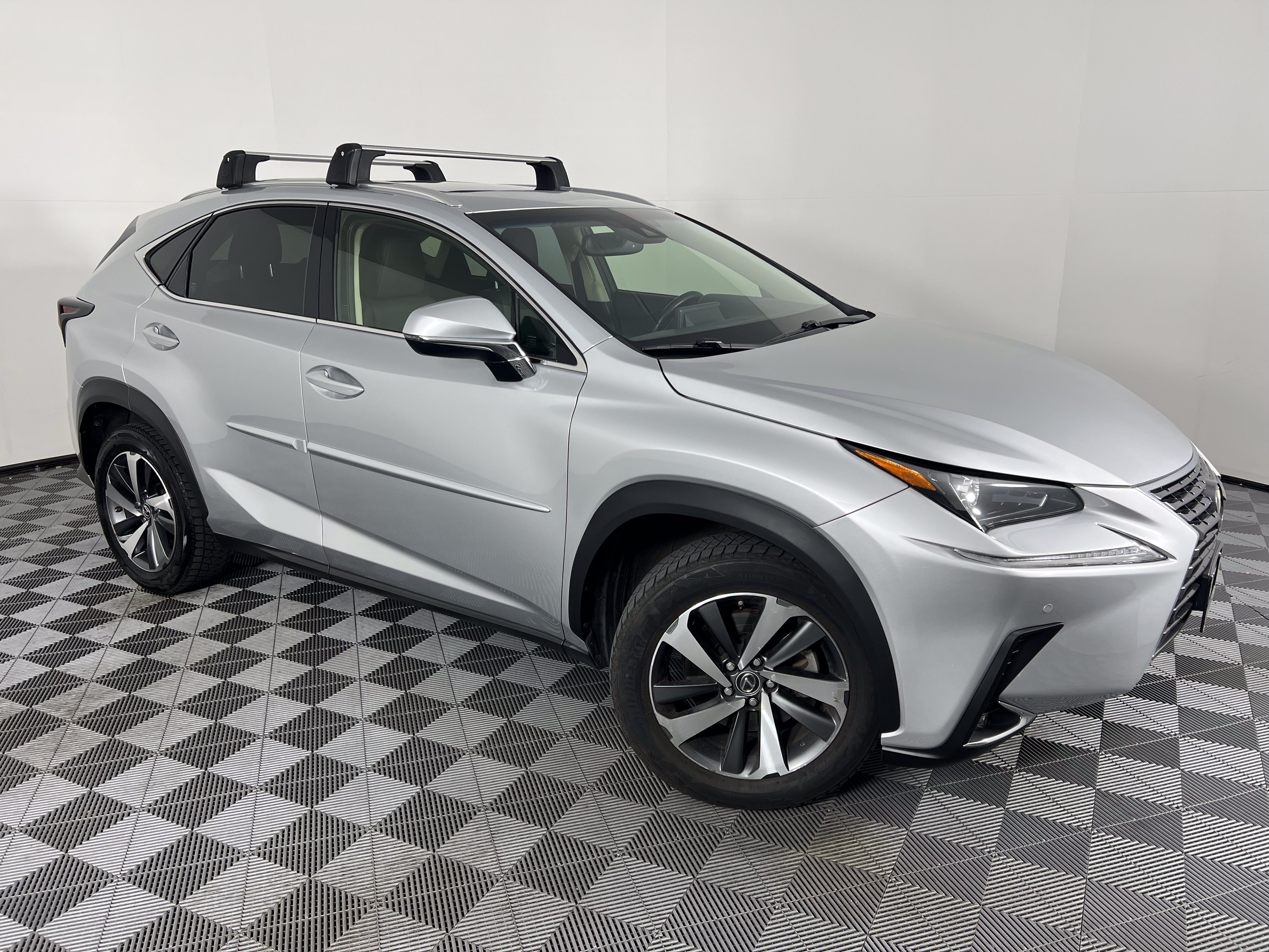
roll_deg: +0.2
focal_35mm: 26
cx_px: 634
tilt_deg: -16.2
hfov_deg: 67.3
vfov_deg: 53.1
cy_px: 476
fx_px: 953
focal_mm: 5.7
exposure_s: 1/217
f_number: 1.5
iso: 40
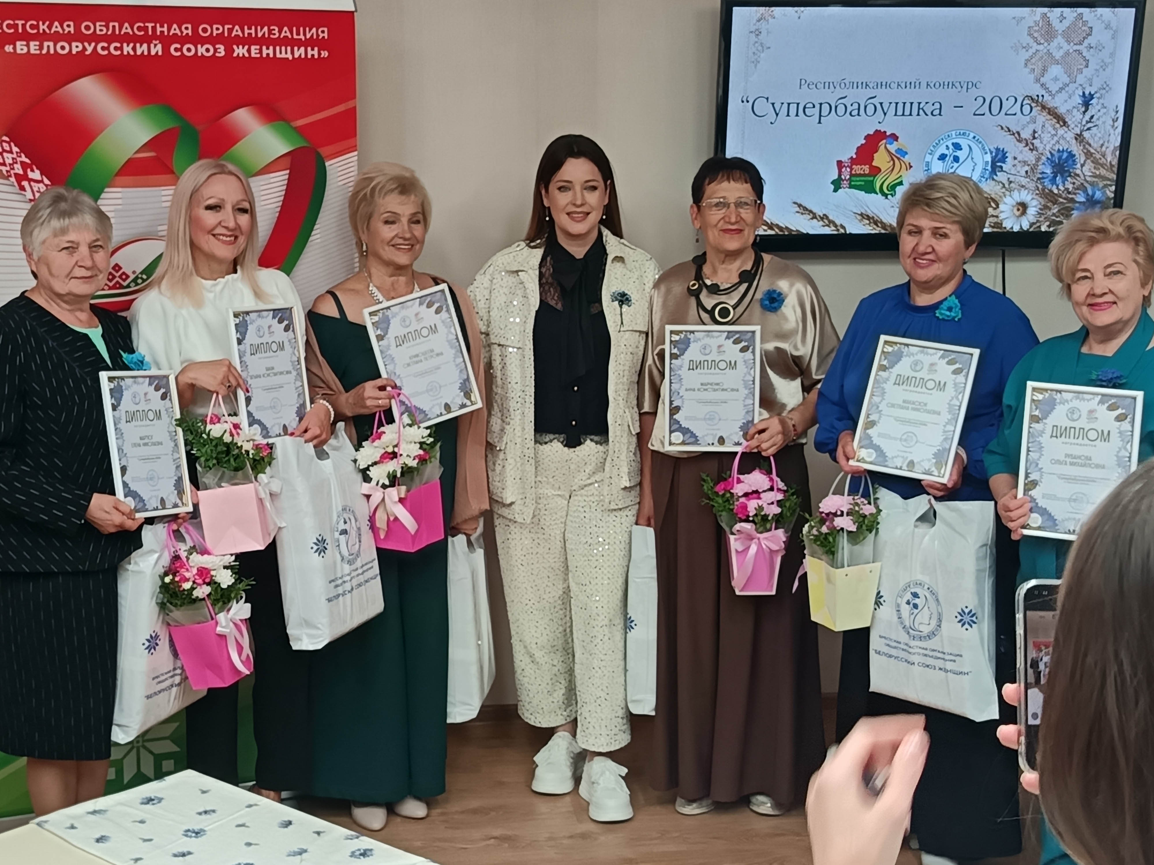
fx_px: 1867
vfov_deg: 26.1
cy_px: 432
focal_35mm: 56
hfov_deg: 34.3
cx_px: 577
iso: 680
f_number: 1.75
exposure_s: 1/50
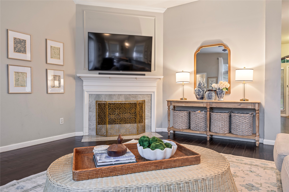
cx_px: 144
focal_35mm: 24
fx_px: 193
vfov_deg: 53.1
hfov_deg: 73.8
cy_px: 96
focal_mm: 24
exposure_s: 1.3
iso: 125
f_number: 5.6
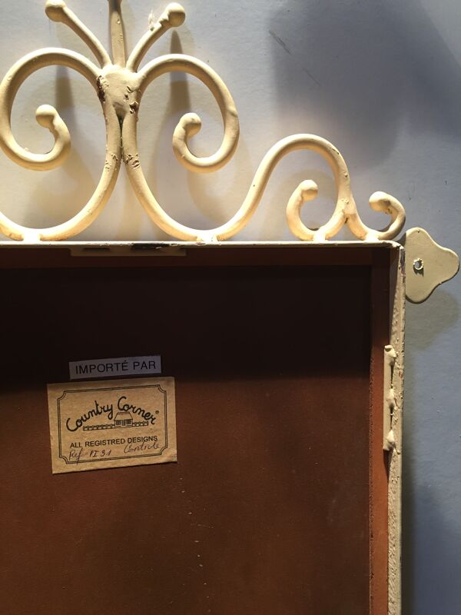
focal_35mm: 29
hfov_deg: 48.2
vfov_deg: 61.7
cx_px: 230
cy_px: 308
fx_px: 515
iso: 160
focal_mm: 4.15
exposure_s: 1/33
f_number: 2.2
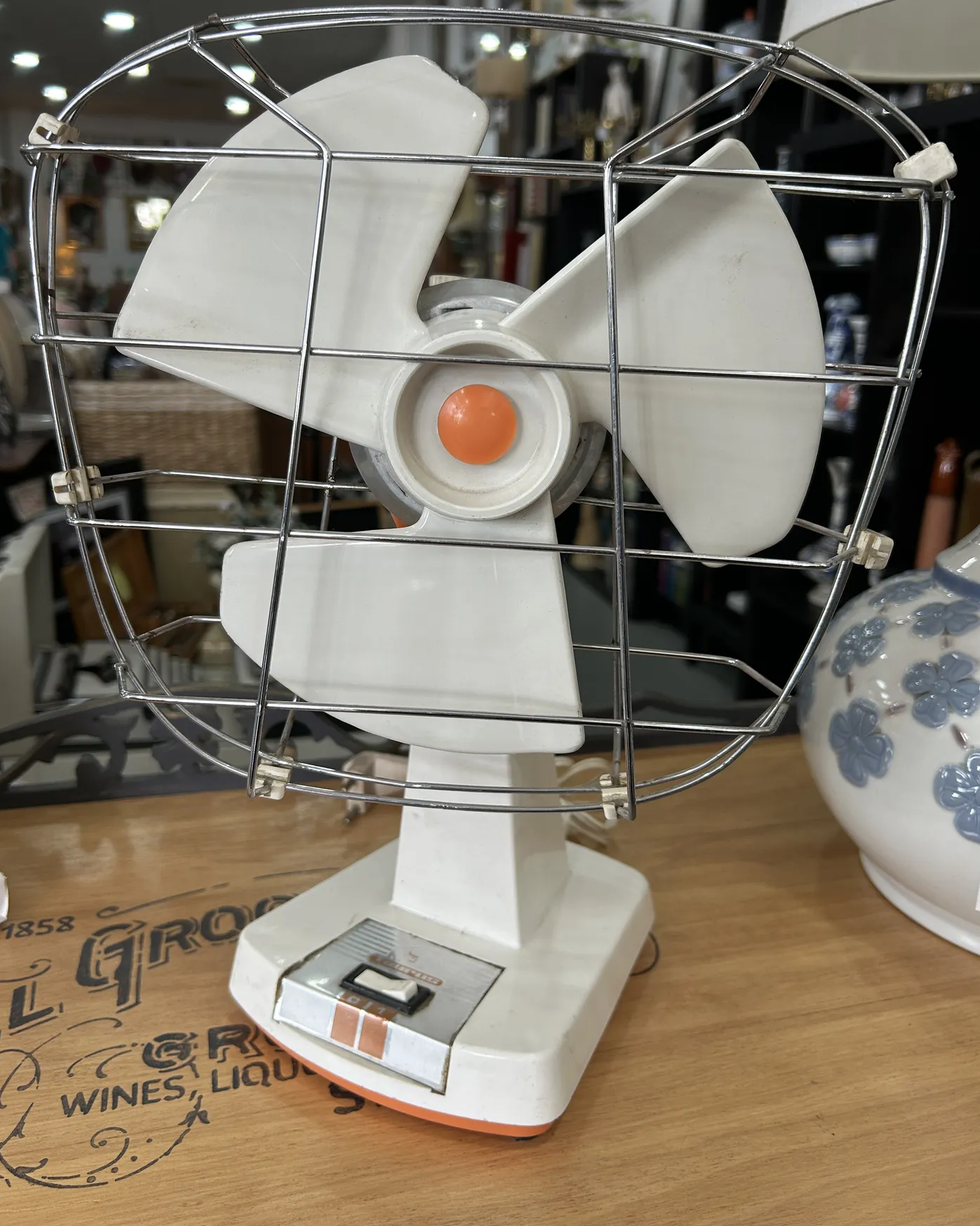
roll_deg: -1.5
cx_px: 484
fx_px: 1015
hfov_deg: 51.5
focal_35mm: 28
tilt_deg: -15.1
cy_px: 558
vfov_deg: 62.1
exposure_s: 1/121
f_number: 1.5
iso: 64
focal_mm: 5.7
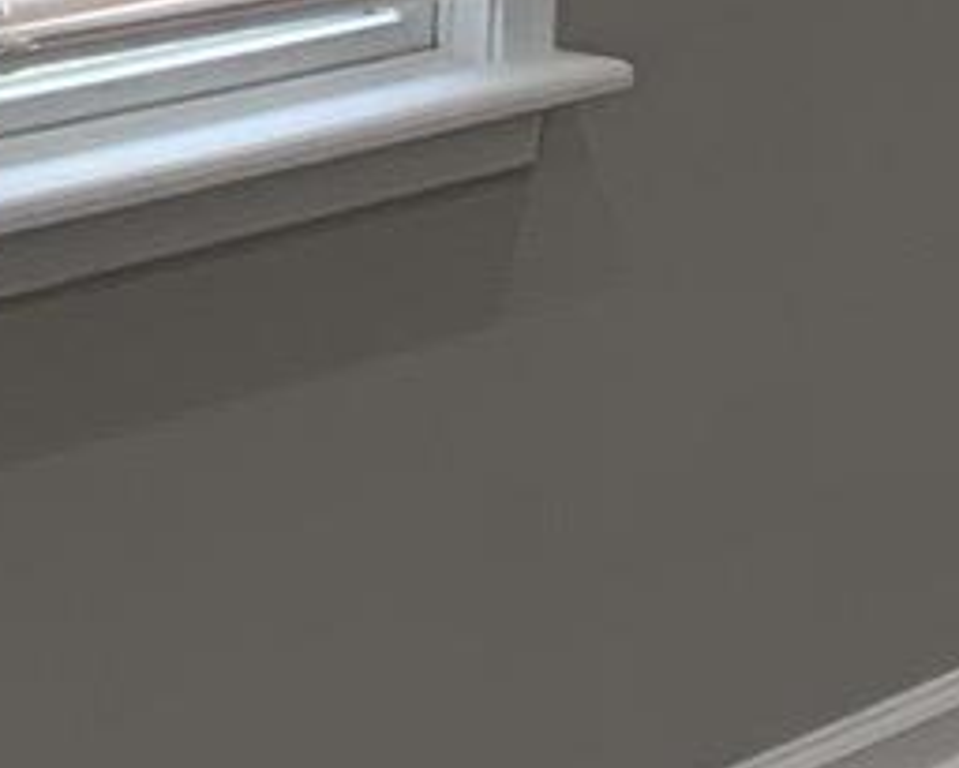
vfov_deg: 7.2
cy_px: -1056
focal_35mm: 203
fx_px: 5764
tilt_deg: +3.4
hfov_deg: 9.3
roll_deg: -2.2
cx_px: 1442
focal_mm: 4.25
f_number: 1.8
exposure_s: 1/120
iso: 50
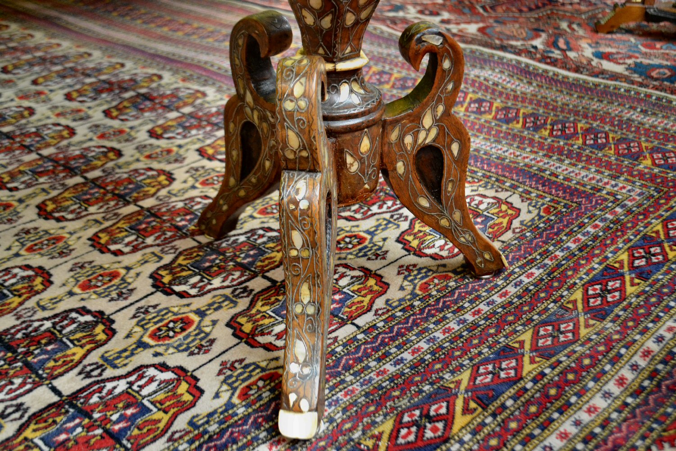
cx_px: 338
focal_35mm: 39
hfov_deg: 49.6
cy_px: 226
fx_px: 732
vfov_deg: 34.2
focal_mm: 26
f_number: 4.2
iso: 2000
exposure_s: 1/60
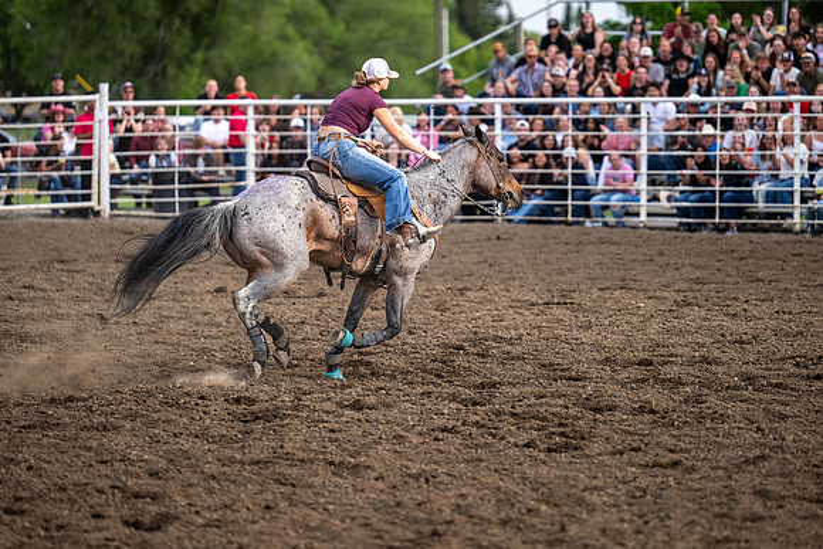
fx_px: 4436
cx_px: 398
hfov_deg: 10.6
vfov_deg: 7.1
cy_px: 207
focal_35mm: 194
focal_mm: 155
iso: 1250
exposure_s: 1/8000
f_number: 2.8
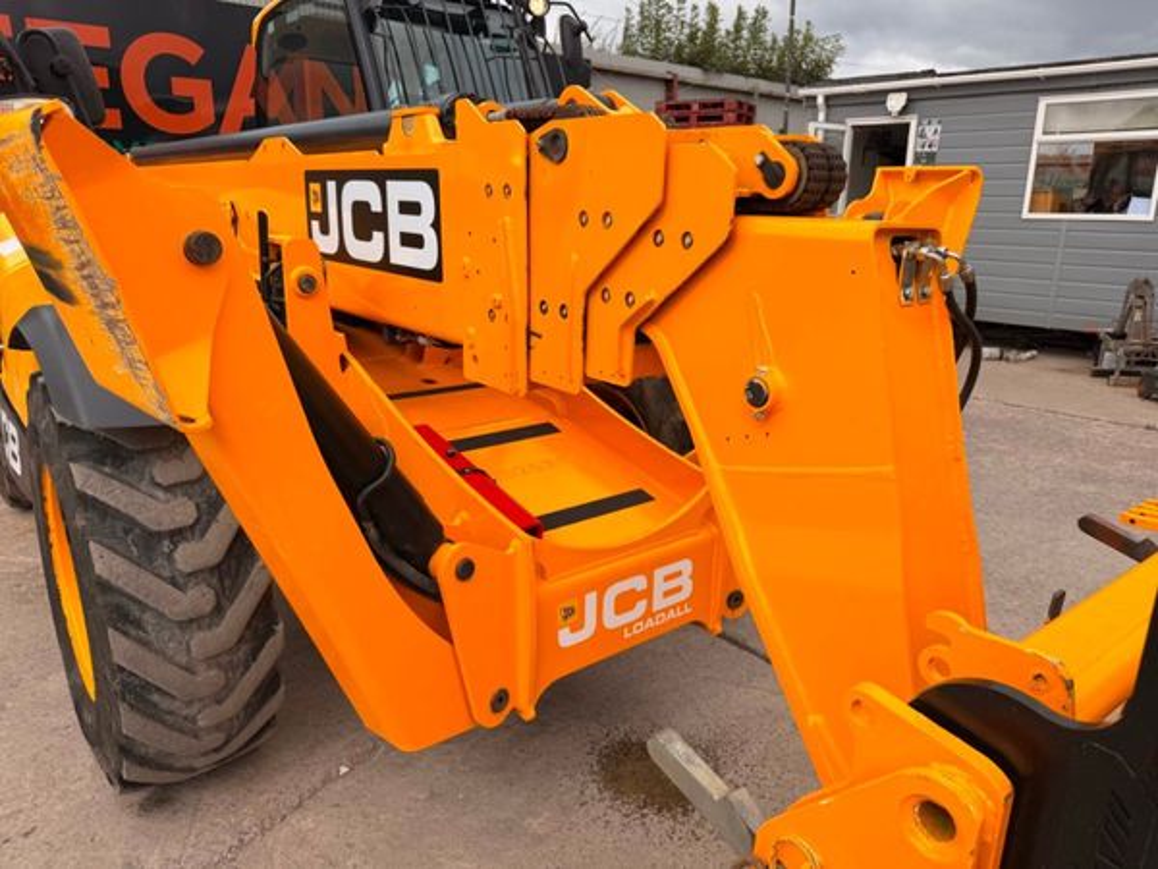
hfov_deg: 71.6
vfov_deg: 56.8
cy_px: 434
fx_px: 803
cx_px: 579
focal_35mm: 24
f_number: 1.78
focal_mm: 6.76
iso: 80
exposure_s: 1/4167
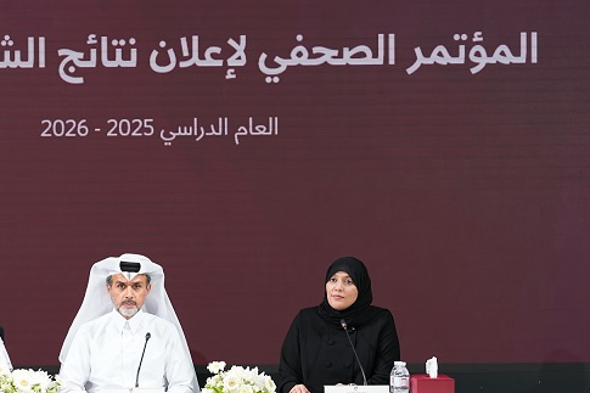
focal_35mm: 99
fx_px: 1625
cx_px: 172
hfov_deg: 20.5
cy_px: 297
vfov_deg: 13.7
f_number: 4
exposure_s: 1/160
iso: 500
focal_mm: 57.1
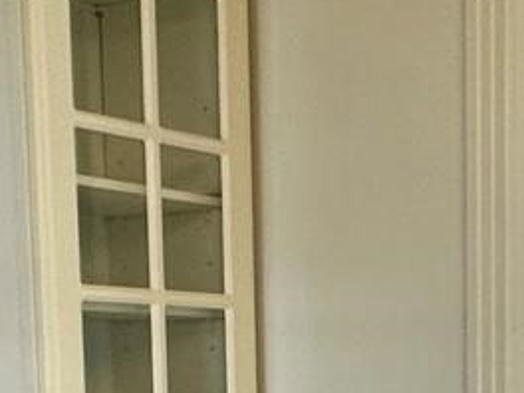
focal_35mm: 85
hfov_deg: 21.9
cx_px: 556
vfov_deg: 16.2
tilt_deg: -5.5
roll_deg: -0.5
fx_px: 1287
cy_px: 542
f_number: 2.2
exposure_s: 1/120
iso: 200
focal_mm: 2.22
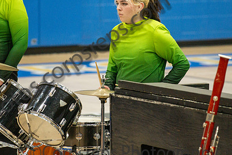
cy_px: 41
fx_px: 2399
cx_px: 112
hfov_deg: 5.5
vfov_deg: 3.7
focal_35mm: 372
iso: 4500
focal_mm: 200
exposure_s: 1/500
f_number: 4
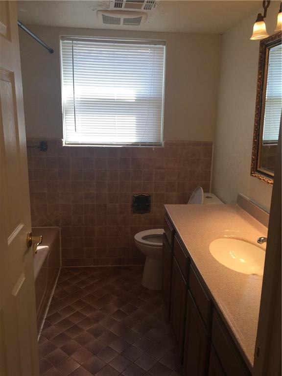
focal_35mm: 29
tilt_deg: -12.2
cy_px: 188
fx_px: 315
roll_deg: -2.0
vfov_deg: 61.7
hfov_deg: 48.2
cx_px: 141
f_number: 2.2
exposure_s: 1/120
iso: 40
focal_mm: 4.15
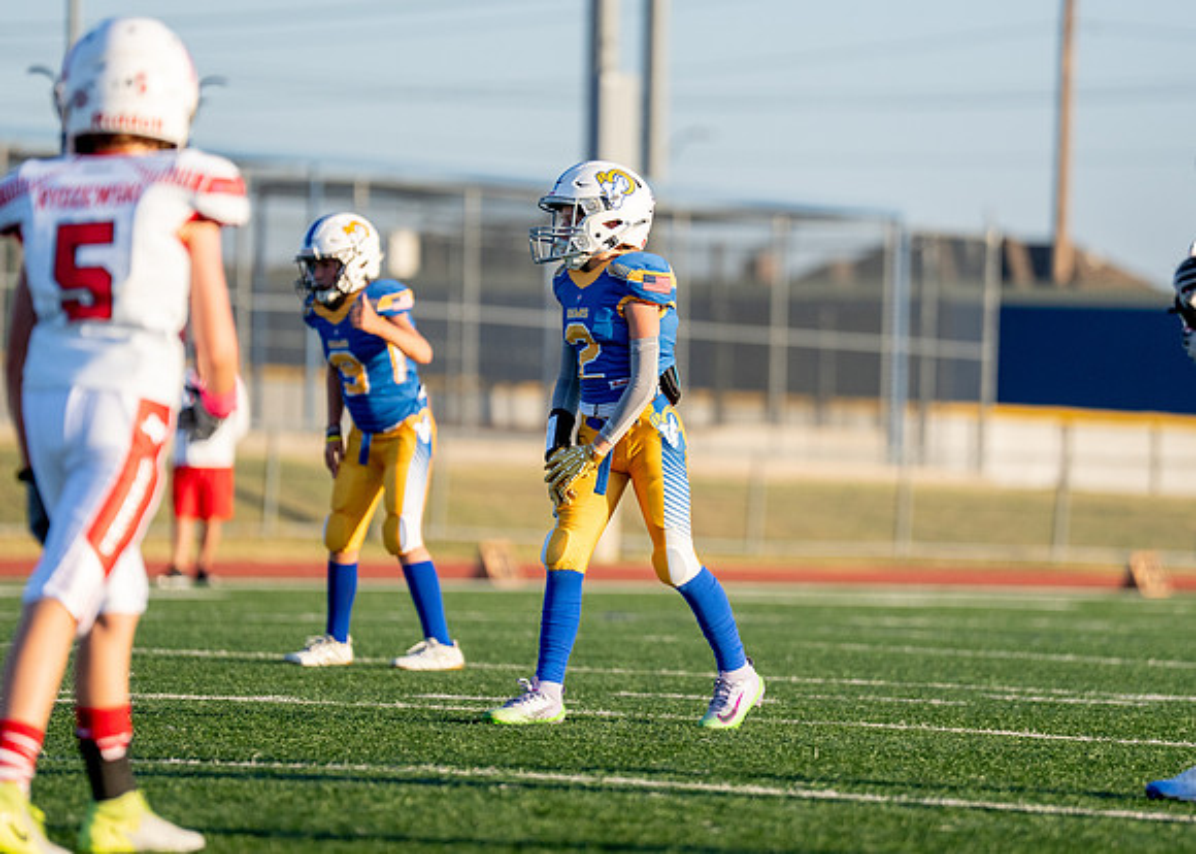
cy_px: 340
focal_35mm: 291
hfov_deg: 6.9
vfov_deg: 5.0
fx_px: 9868
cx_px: 645
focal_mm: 200
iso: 250
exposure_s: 1/4000
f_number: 2.8
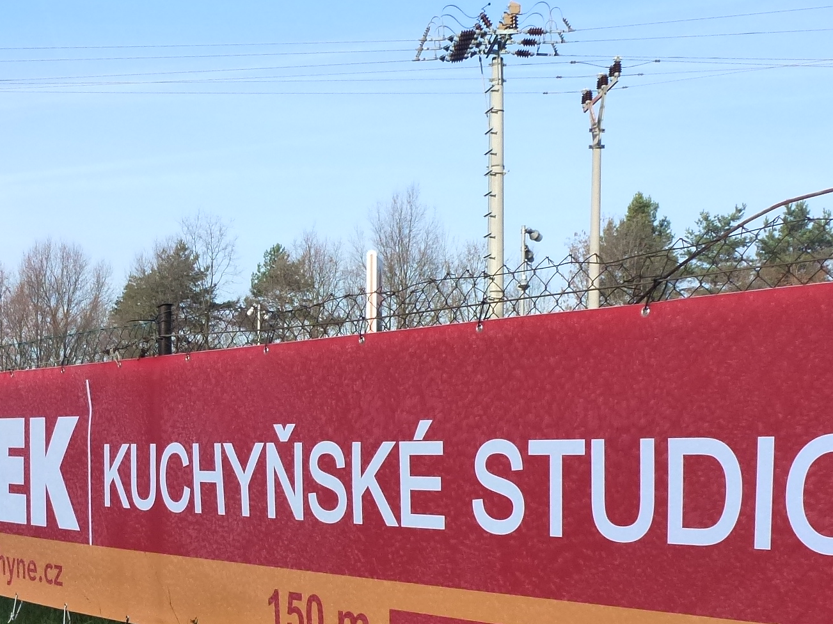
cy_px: 559
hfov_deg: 32.3
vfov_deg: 24.1
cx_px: 254
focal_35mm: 59
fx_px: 1420
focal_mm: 5.4
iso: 250
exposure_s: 1/500
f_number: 4
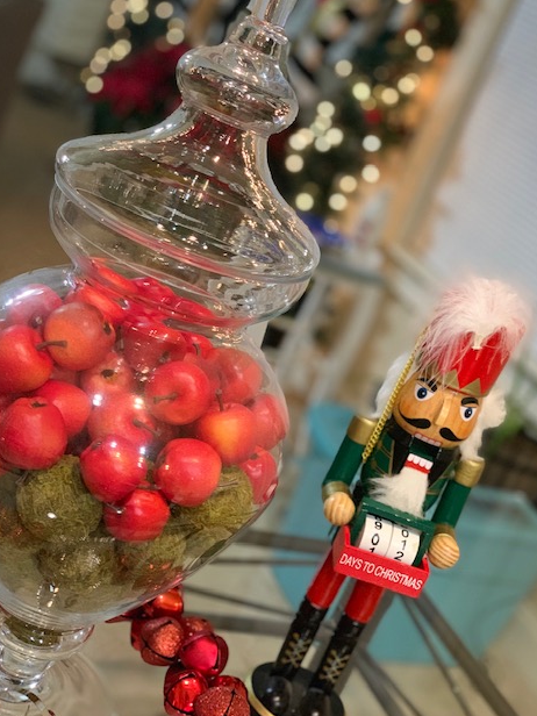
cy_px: 351
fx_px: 1117
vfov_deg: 35.5
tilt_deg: -18.0
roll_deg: -23.9
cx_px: 266
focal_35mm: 54
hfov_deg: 27.0
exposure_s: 1/40
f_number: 2.4
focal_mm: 6
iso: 500
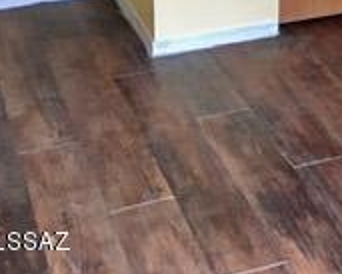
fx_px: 1074
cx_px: 520
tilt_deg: -9.1
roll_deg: -1.4
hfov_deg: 16.4
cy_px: -198
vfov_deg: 13.3
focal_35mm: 106
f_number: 2.2
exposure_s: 1/30
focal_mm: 4.15
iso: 160
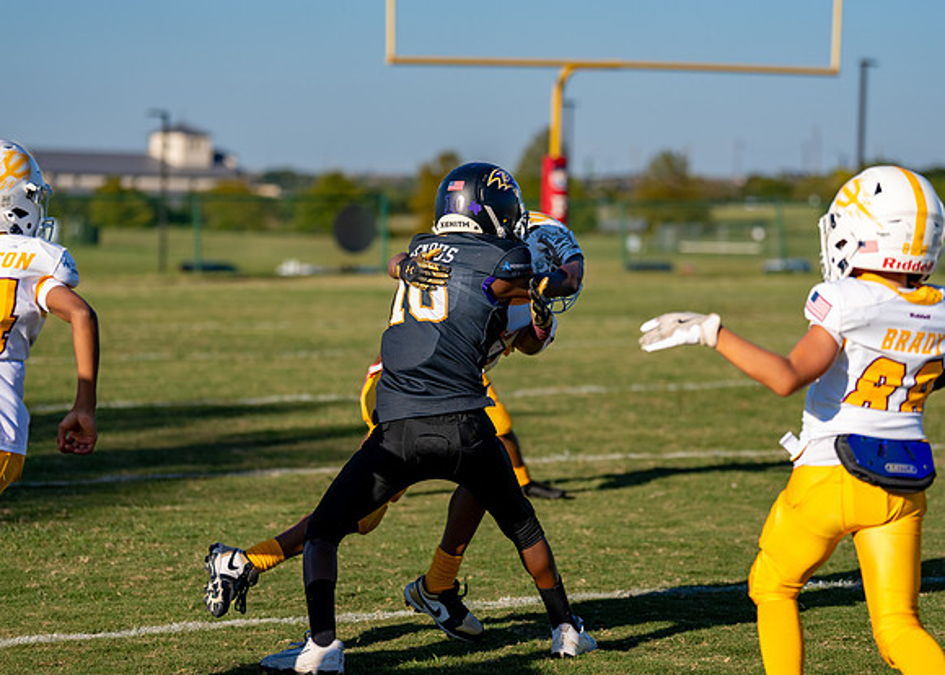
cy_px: 323
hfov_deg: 16.7
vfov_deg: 12.0
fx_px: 3210
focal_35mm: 120
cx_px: 472
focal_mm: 107
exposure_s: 1/4000
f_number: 2.8
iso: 160
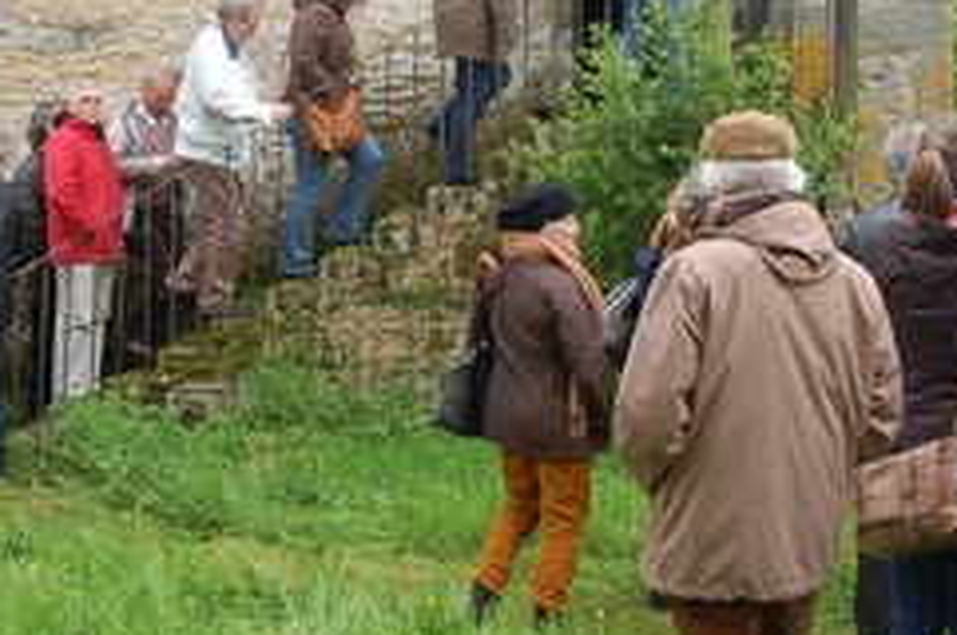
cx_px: 421
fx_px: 1938
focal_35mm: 73
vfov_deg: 18.6
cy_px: 270
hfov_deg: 27.7
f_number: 8
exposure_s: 1/80
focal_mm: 26
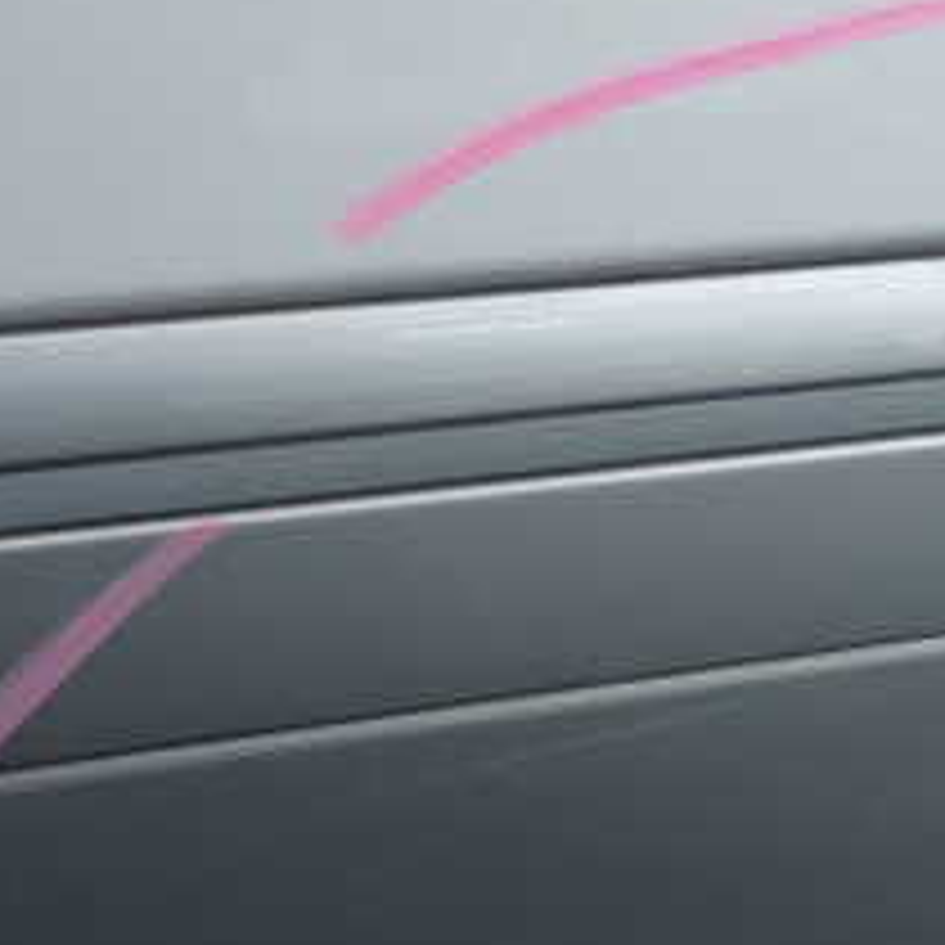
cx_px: 1120
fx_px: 2502
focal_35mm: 81
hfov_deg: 20.1
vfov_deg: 21.4
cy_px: 369
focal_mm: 5.79
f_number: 2.4
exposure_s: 1/125
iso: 320
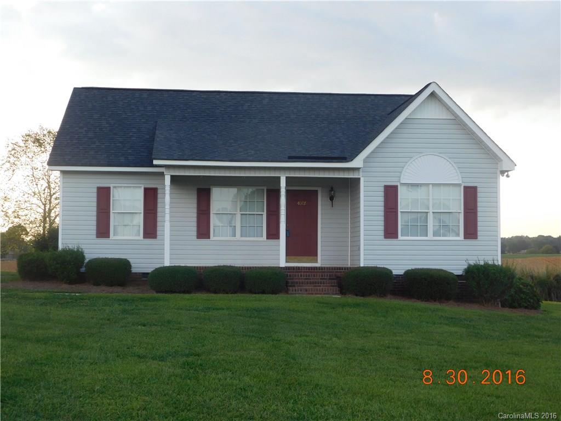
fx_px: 827
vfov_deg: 28.6
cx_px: 280
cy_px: 210
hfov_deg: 37.5
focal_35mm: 51
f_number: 3.8
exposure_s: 1/160
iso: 125
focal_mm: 9
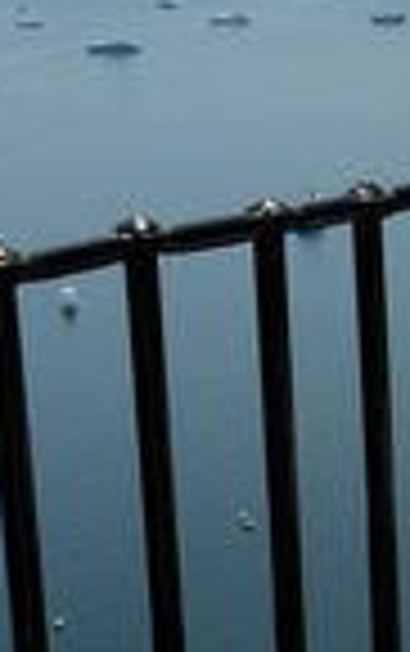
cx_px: 658
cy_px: 517
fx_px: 2406
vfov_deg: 15.4
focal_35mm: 135
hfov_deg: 9.4
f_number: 14
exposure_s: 1/160
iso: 160
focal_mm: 40
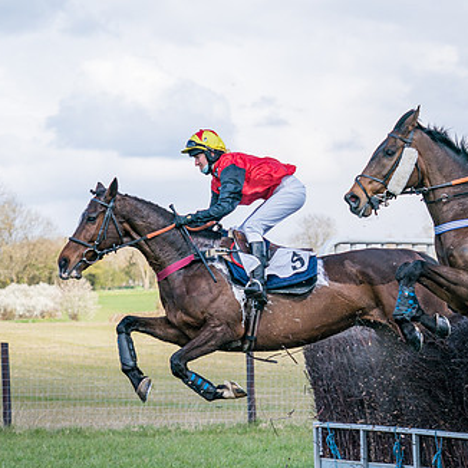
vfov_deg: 10.2
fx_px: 2616
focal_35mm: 171
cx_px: 373
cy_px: 293
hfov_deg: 10.2
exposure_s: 1/1600
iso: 200
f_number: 4
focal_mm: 83
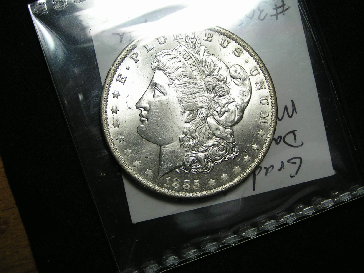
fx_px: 662
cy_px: 136
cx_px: 182
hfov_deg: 30.7
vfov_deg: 23.3
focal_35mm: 63
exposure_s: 1/80
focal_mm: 9.7
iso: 50
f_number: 4.5
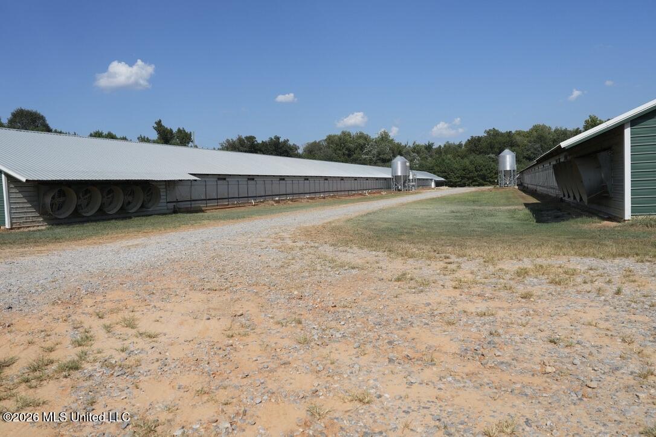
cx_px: 328
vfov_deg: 53.1
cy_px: 218
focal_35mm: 24
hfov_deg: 73.7
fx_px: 437
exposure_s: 1/2000
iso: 250
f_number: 5.6
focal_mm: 24
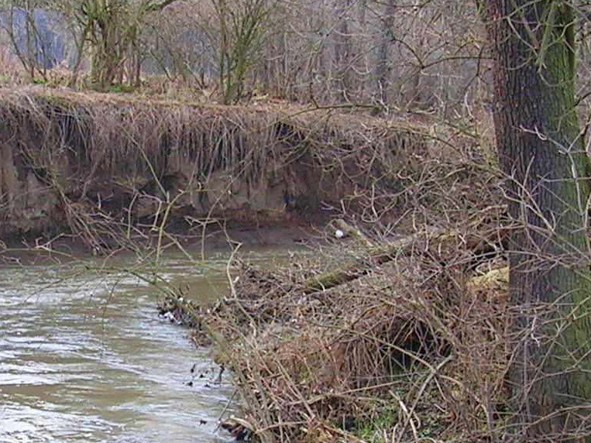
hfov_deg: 19.2
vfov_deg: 14.5
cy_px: 319
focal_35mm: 102
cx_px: 208
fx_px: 1741
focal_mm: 5.8
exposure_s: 1/83.8
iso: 50
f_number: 2.8
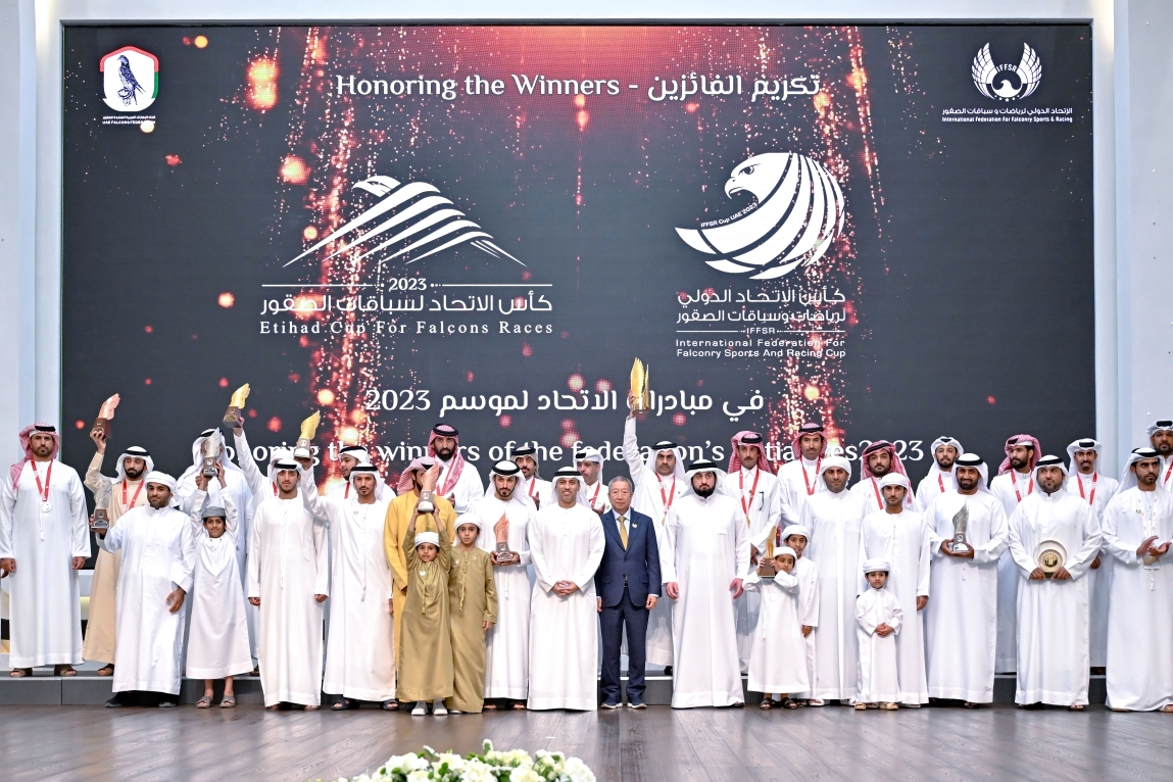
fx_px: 1271
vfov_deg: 34.2
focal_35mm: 39
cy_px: 397
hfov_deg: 49.6
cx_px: 574
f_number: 3.2
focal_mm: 35
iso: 1250
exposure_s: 1/250
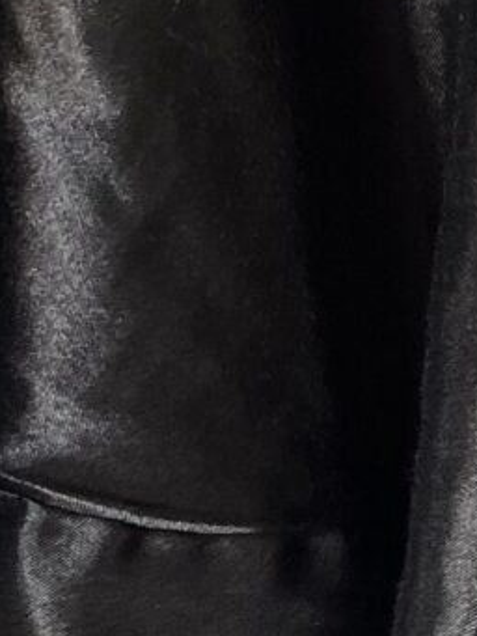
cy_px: 103
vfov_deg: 12.6
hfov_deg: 9.0
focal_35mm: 156
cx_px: 950
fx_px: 2864
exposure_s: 1/103
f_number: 1.6
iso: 125
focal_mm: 5.1
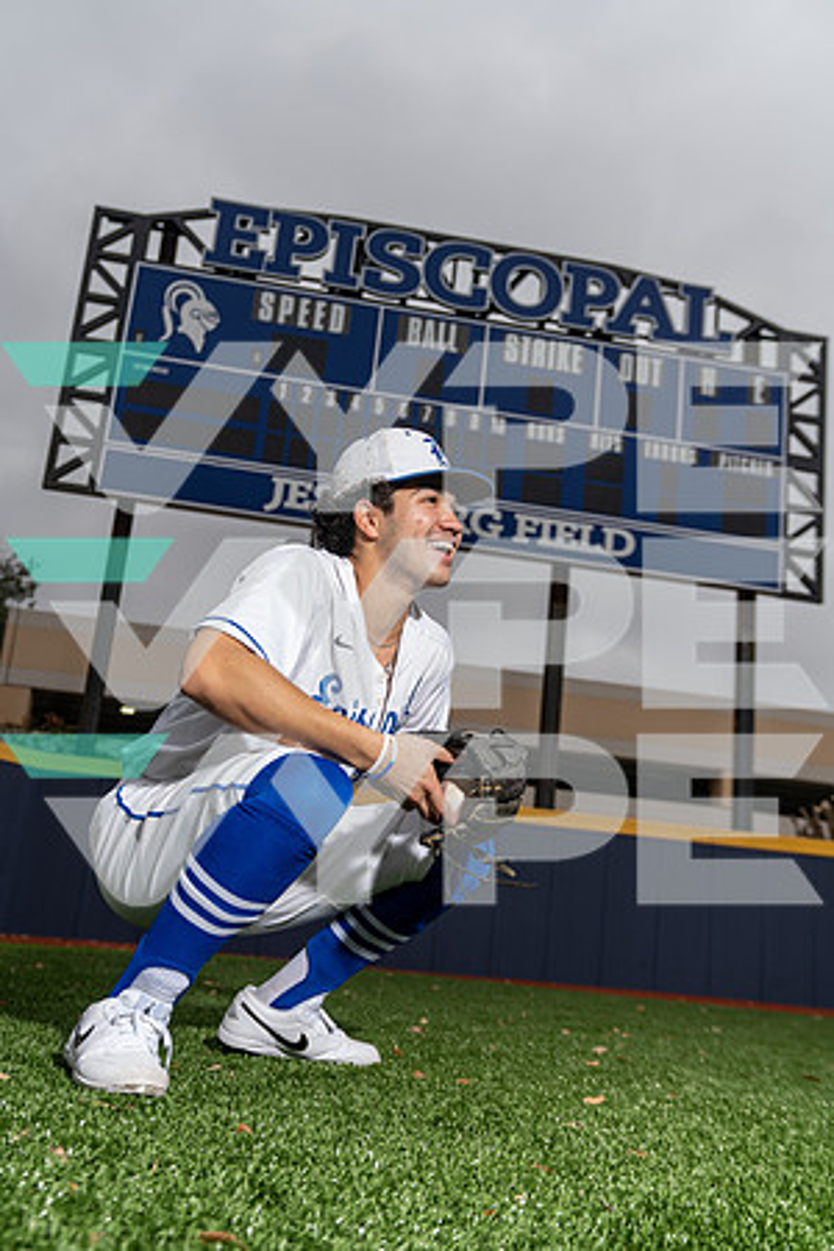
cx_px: 417
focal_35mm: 35
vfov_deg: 54.4
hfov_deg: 37.9
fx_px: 1216
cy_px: 626
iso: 200
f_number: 4
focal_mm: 35
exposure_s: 1/250
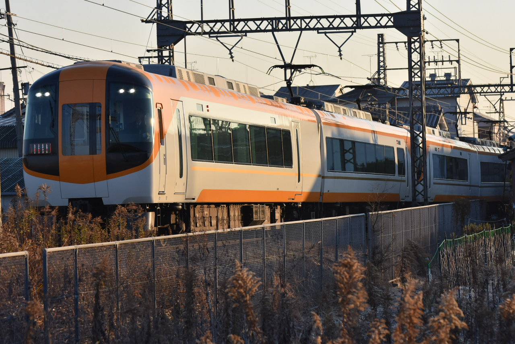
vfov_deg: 8.7
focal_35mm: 158
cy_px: 172
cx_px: 258
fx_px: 2255
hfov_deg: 13.0
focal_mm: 105
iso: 400
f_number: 5
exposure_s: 1/1250
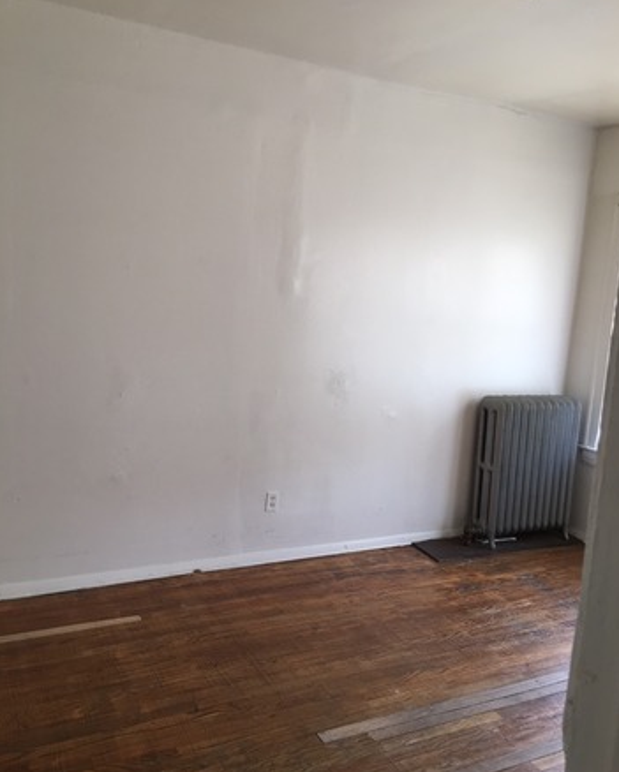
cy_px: 375
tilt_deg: -6.7
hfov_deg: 47.2
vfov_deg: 57.1
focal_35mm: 31
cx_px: 310
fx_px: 709
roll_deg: -4.9
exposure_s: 1/120
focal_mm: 4.15
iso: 40
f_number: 2.2
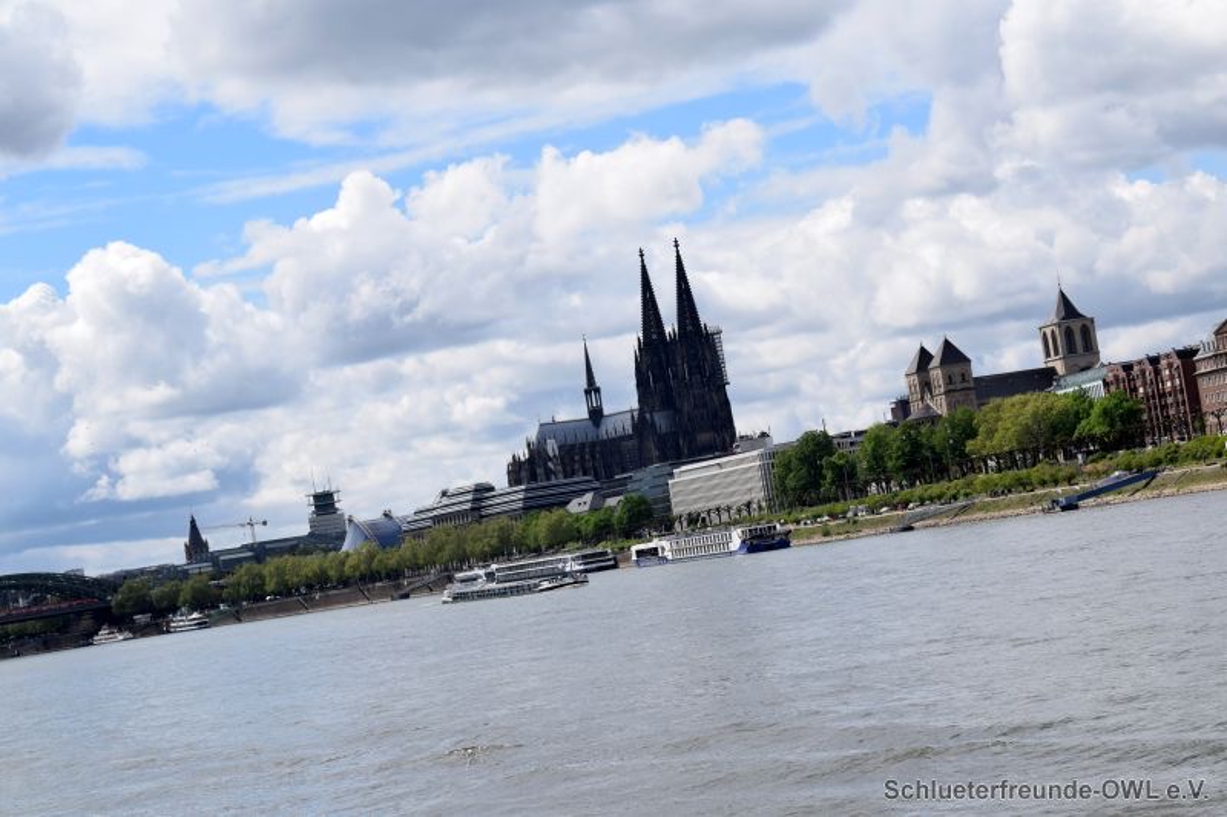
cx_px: 614
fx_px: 2811
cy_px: 408
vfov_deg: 16.5
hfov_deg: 24.6
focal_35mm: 82
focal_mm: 55
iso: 200
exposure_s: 1/500
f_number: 11
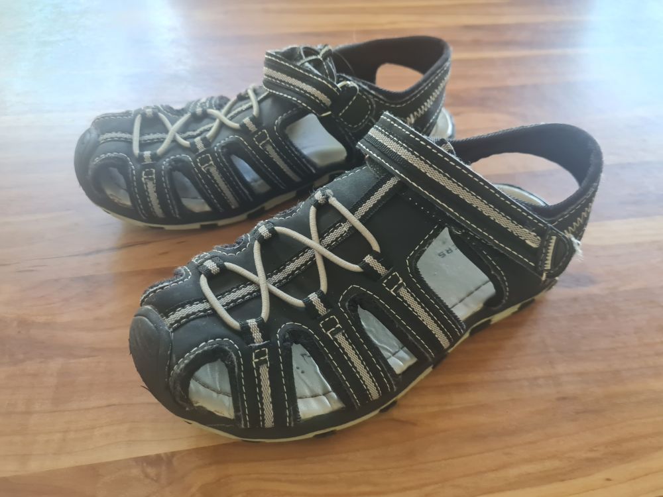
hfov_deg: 67.3
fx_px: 498
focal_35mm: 26
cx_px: 332
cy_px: 248
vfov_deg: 53.1
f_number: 1.8
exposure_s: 1/50
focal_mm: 5.4
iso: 320
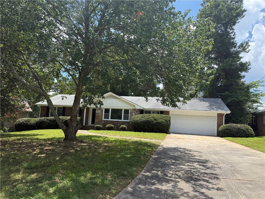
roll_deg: -3.2
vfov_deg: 56.8
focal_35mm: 24
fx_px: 184
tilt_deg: +7.4
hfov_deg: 71.6
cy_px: 100
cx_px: 132
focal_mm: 6.76
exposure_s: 1/2611
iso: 80
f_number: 1.78
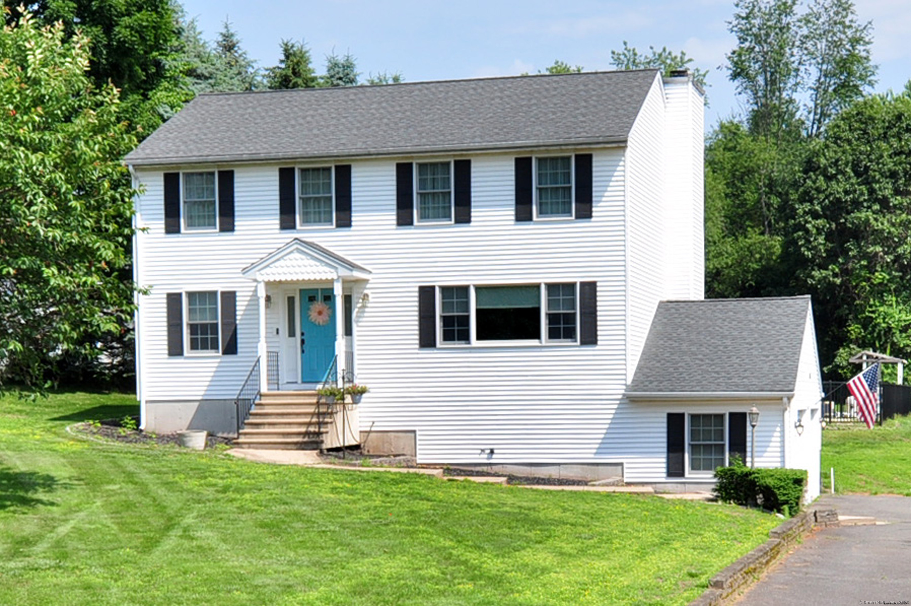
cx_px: 456
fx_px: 758
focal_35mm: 30
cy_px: 303
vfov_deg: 43.5
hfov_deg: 62.0
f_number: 8
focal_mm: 20
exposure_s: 1/320
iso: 200
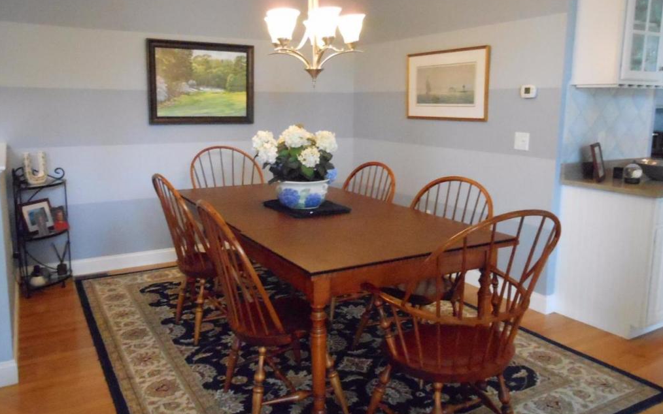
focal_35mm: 30
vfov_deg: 41.8
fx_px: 542
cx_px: 332
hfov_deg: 62.9
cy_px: 199
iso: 1600
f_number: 3.7
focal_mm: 5
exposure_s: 1/30
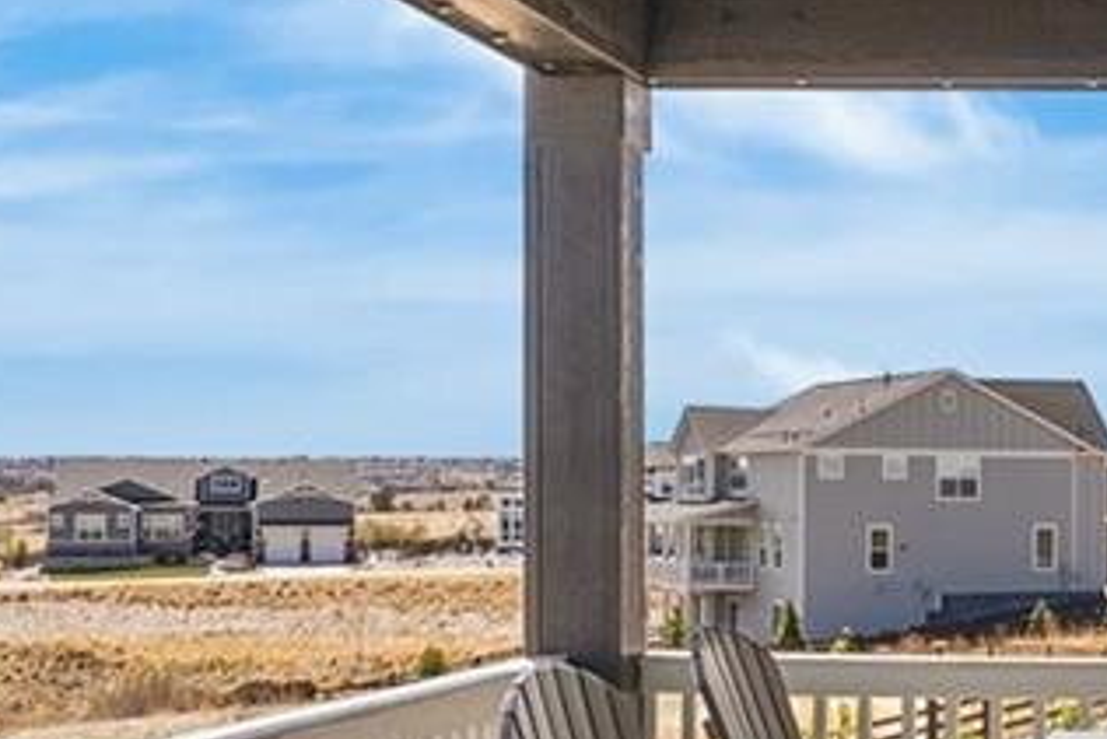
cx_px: 1321
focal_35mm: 81
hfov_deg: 23.0
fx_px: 2492
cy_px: 447
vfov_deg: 16.9
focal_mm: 16
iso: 200
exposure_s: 1/50
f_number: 8
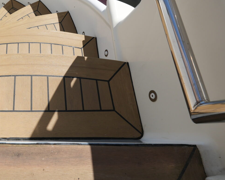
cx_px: 25
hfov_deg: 53.4
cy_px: 53
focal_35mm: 29
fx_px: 193
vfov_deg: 48.7
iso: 160
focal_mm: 10
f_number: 8
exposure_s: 1/500
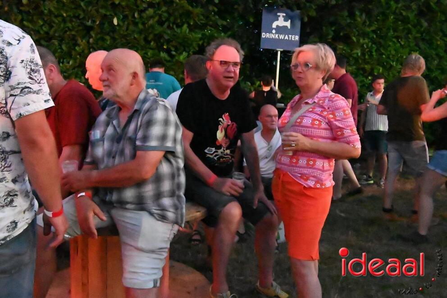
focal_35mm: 31
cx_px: 224
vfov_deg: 42.3
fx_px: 385
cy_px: 149
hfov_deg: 60.3
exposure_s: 1/200
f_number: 7.1
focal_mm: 21
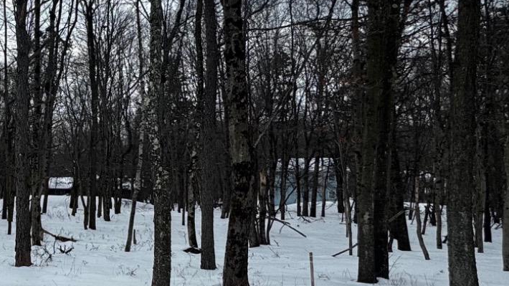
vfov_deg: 27.1
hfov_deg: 37.4
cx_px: -74
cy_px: 165
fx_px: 594
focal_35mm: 44
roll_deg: -1.0
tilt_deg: +1.5
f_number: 2.2
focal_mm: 2.22
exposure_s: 1/1323
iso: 50
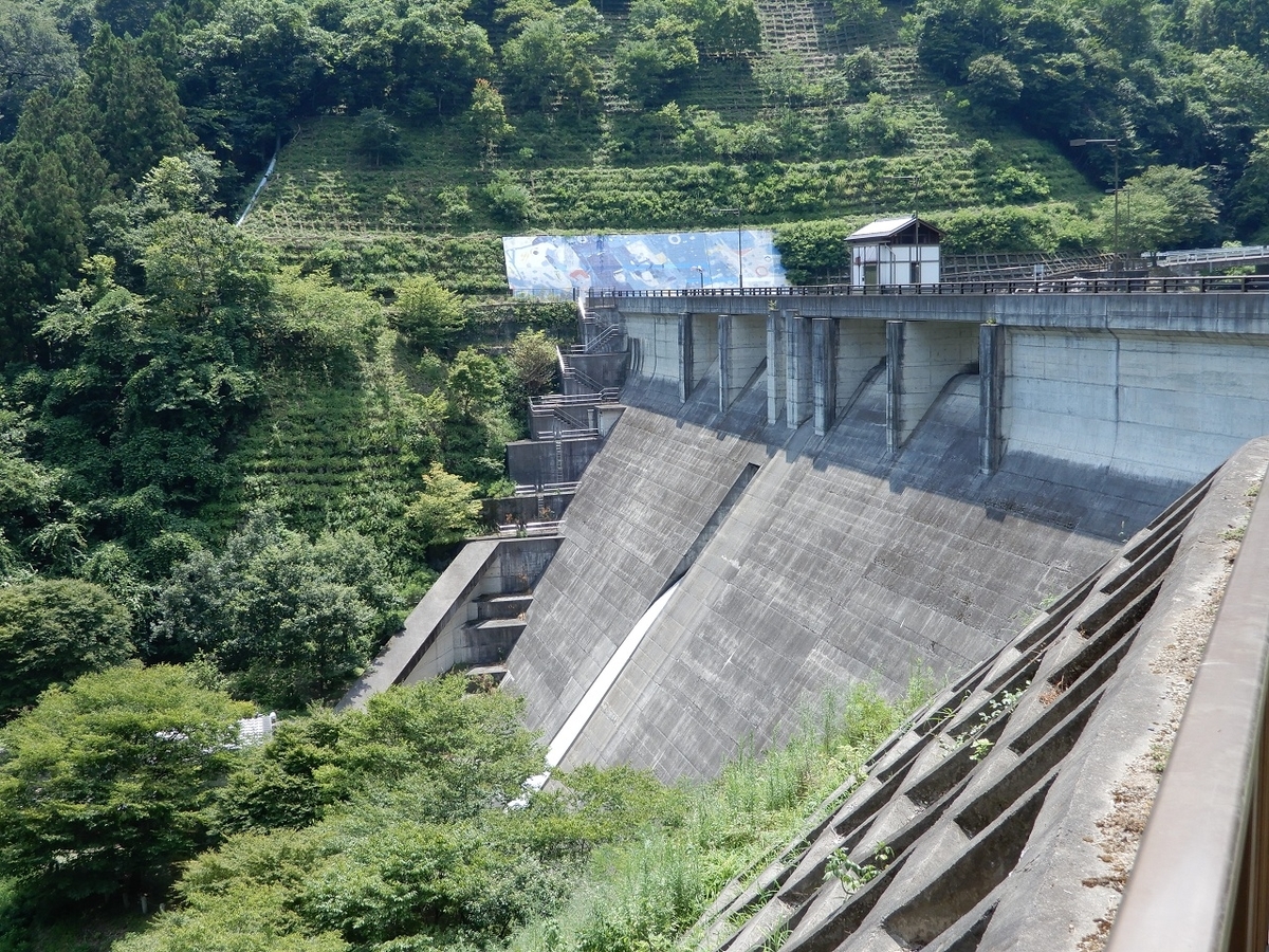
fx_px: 1540
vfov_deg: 34.3
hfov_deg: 44.8
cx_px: 634
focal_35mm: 42
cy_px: 476
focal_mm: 7.5
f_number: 4.5
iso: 80
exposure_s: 1/250
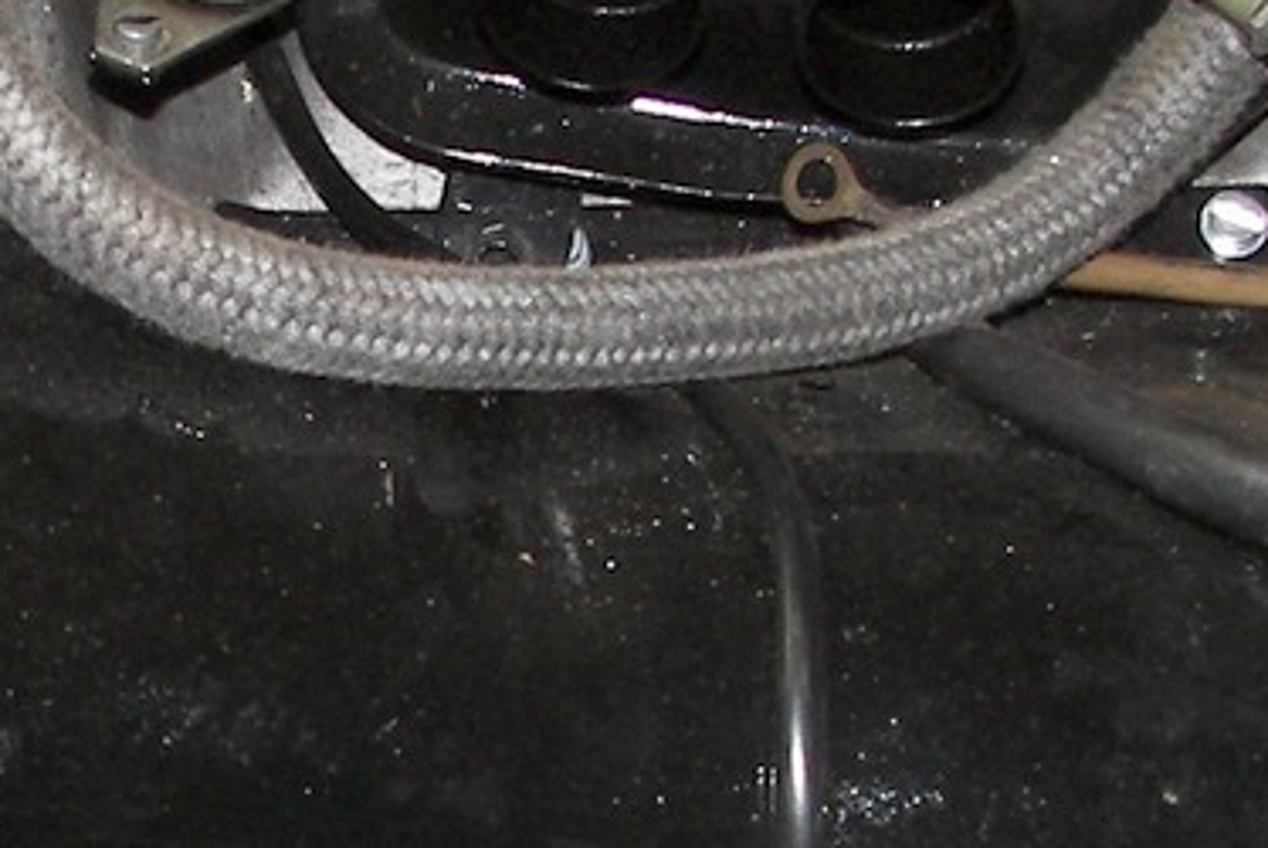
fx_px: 4935
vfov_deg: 9.8
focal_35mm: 140
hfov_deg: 14.6
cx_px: 349
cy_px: 485
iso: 100
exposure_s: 1/30
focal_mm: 6
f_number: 2.8
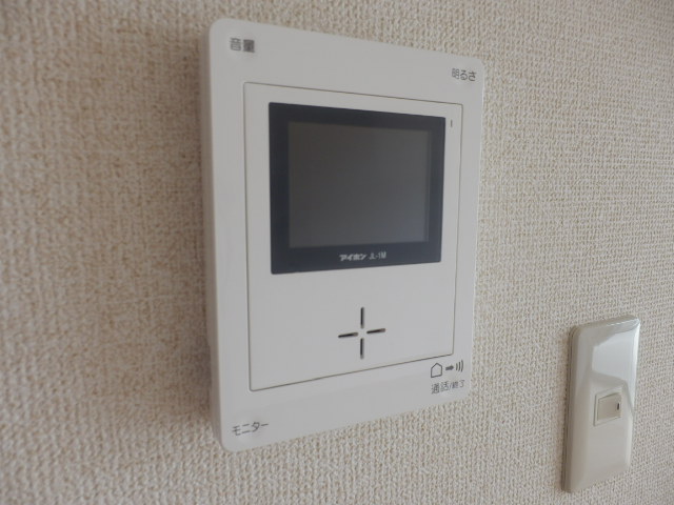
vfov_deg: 56.8
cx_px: 337
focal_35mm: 24
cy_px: 252
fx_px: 467
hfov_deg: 71.6
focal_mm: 4.2
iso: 125
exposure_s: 1/30
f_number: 3
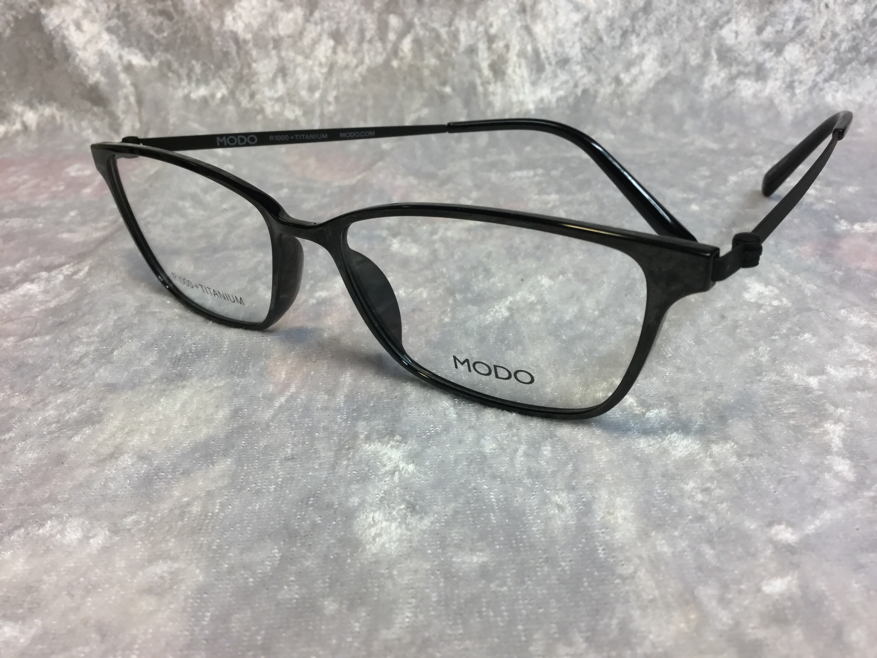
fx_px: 785
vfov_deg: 45.4
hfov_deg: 58.4
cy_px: 329
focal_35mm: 31
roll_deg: -0.5
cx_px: 438
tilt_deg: -32.7
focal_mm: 3.3
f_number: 2.4
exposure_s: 1/33
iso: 32
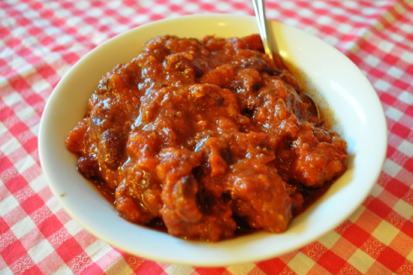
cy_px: 142
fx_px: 413
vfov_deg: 36.8
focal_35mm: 36
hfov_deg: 53.1
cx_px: 216
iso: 1600
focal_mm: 22
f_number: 3.8
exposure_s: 1/10
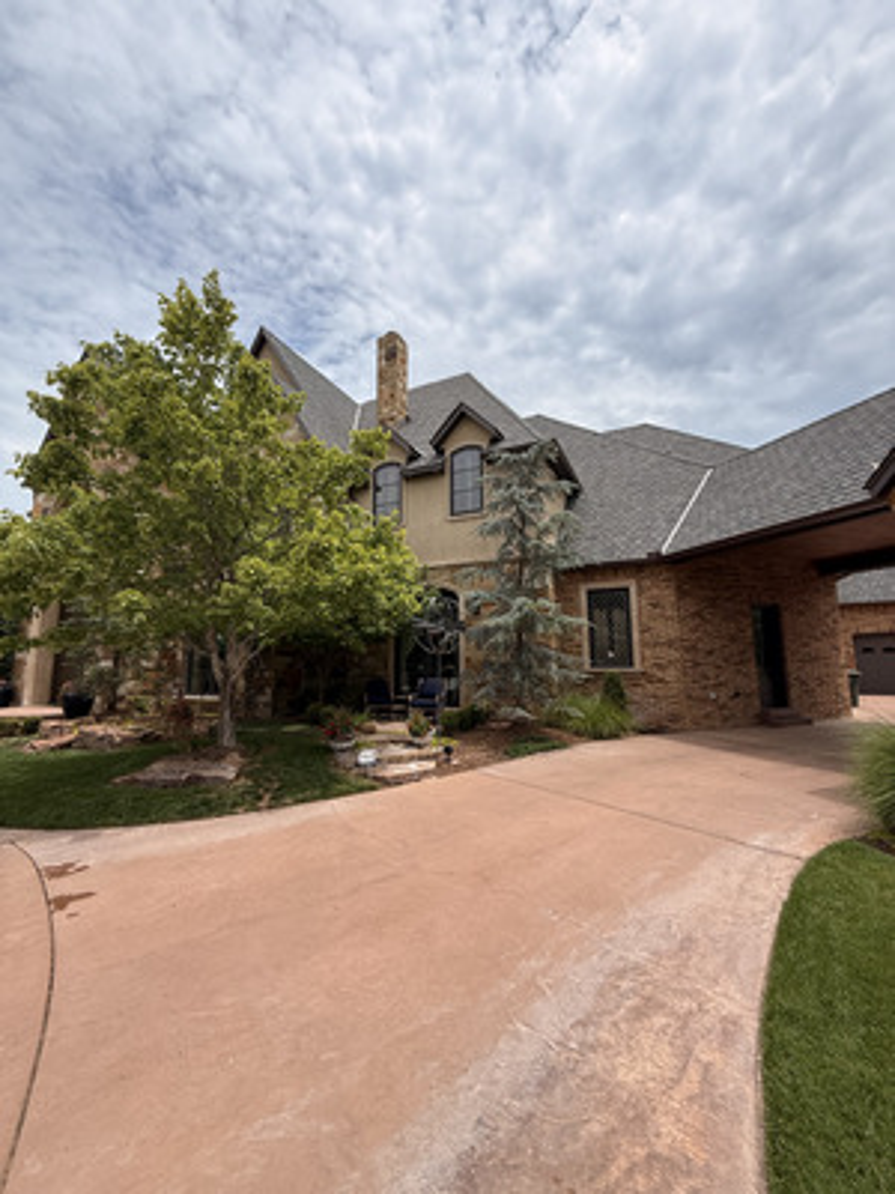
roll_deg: +3.3
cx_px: 448
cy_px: 597
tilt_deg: +9.4
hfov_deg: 85.7
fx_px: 483
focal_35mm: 14
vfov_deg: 102.1
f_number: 2.2
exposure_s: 1/1901
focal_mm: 2.22
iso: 64
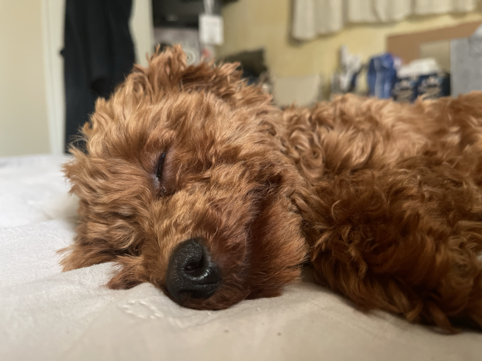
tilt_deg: -6.3
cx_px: 241
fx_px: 348
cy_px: 180
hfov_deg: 69.4
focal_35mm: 25
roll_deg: +1.4
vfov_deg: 54.9
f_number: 1.6
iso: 640
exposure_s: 1/33
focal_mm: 5.1
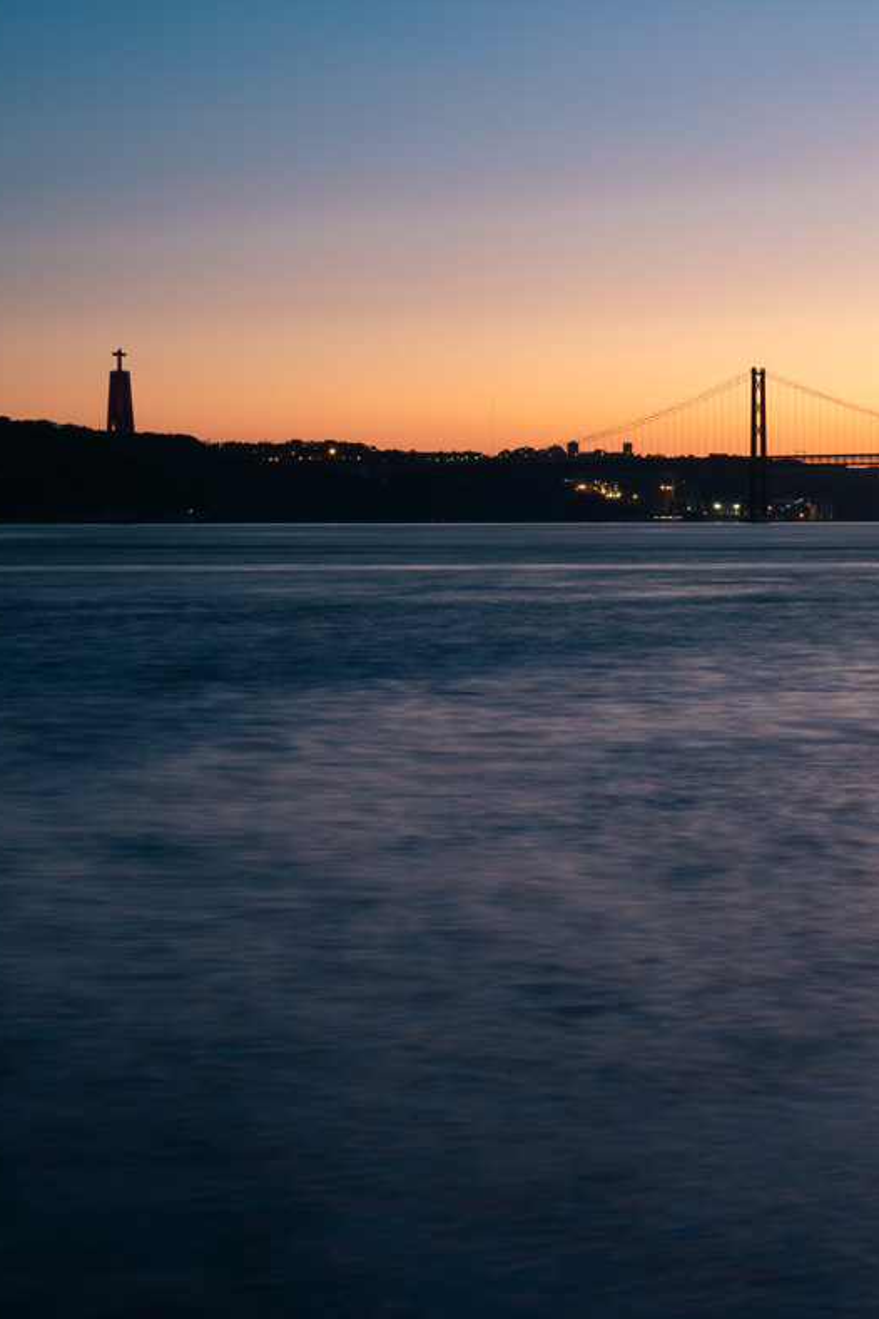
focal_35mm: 76
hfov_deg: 17.5
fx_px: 2783
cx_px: 899
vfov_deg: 26.7
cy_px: 665
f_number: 22
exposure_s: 8
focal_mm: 50
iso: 100
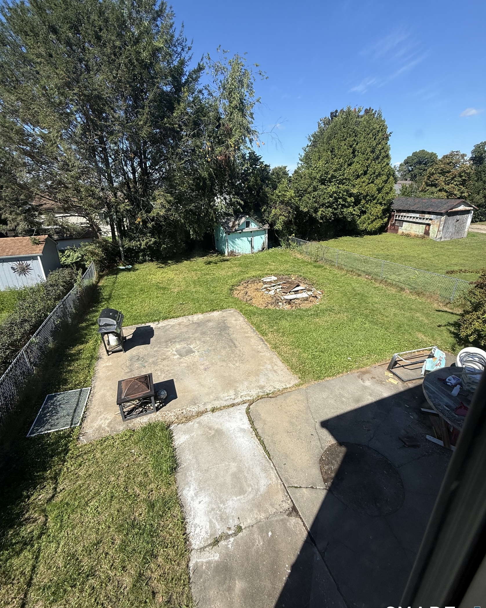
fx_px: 270
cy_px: 292
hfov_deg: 84.0
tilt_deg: -20.8
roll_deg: +1.2
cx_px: 236
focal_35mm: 15
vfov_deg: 96.8
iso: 50
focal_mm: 2.22
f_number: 2.2
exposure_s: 1/1572
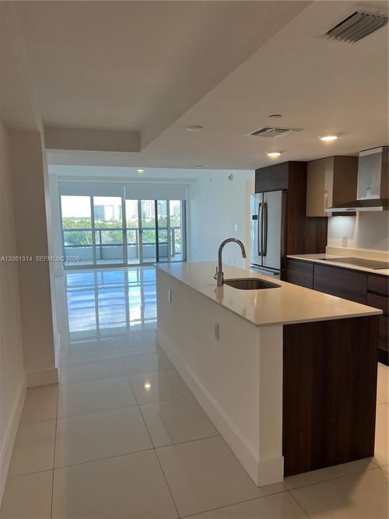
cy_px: 260
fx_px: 390
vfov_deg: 67.3
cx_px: 194
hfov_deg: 53.0
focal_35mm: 26
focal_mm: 5.7
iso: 40
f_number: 1.5
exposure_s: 1/120
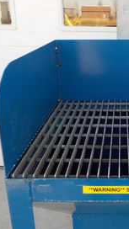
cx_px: 123
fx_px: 292
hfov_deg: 24.0
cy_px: 117
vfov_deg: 42.9
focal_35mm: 48
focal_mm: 4.1
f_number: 3.3
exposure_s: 1/160
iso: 125
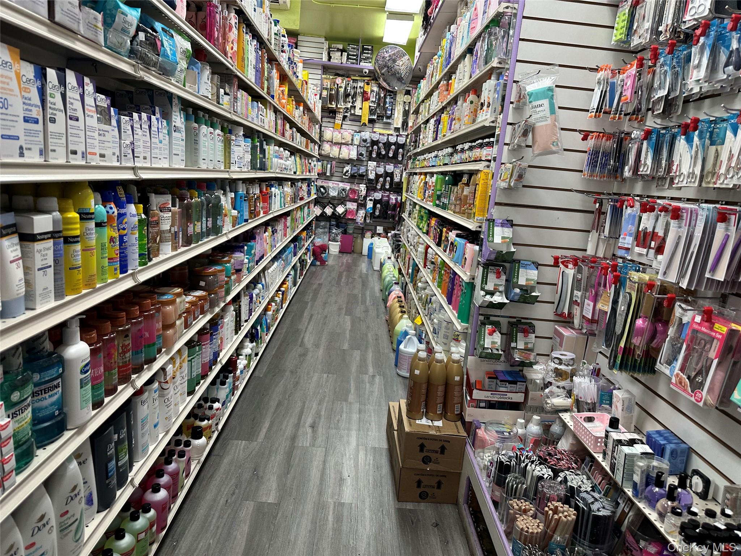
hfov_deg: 71.6
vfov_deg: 56.8
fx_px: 514
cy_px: 278
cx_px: 370
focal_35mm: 24
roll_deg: -4.4
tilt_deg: -11.2
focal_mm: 6.86
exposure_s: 1/66
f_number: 1.78
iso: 125
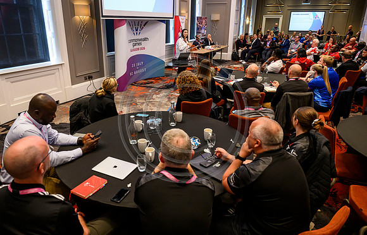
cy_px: 108
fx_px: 255
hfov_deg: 71.3
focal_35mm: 25
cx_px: 175
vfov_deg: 49.4
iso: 2500
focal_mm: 24
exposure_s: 1/200
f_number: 4.5
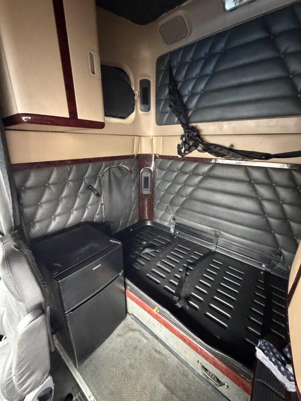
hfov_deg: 85.7
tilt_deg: -20.8
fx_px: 162
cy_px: 200
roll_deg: -1.2
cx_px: 150
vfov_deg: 102.1
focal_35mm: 14
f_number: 2.2
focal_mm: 2.22
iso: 1250
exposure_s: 1/40
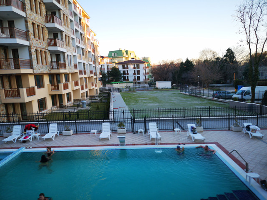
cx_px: 134
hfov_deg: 65.3
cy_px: 100
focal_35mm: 27
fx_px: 208
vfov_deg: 51.4
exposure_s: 1/163
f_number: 1.8
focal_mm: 5.58
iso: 50
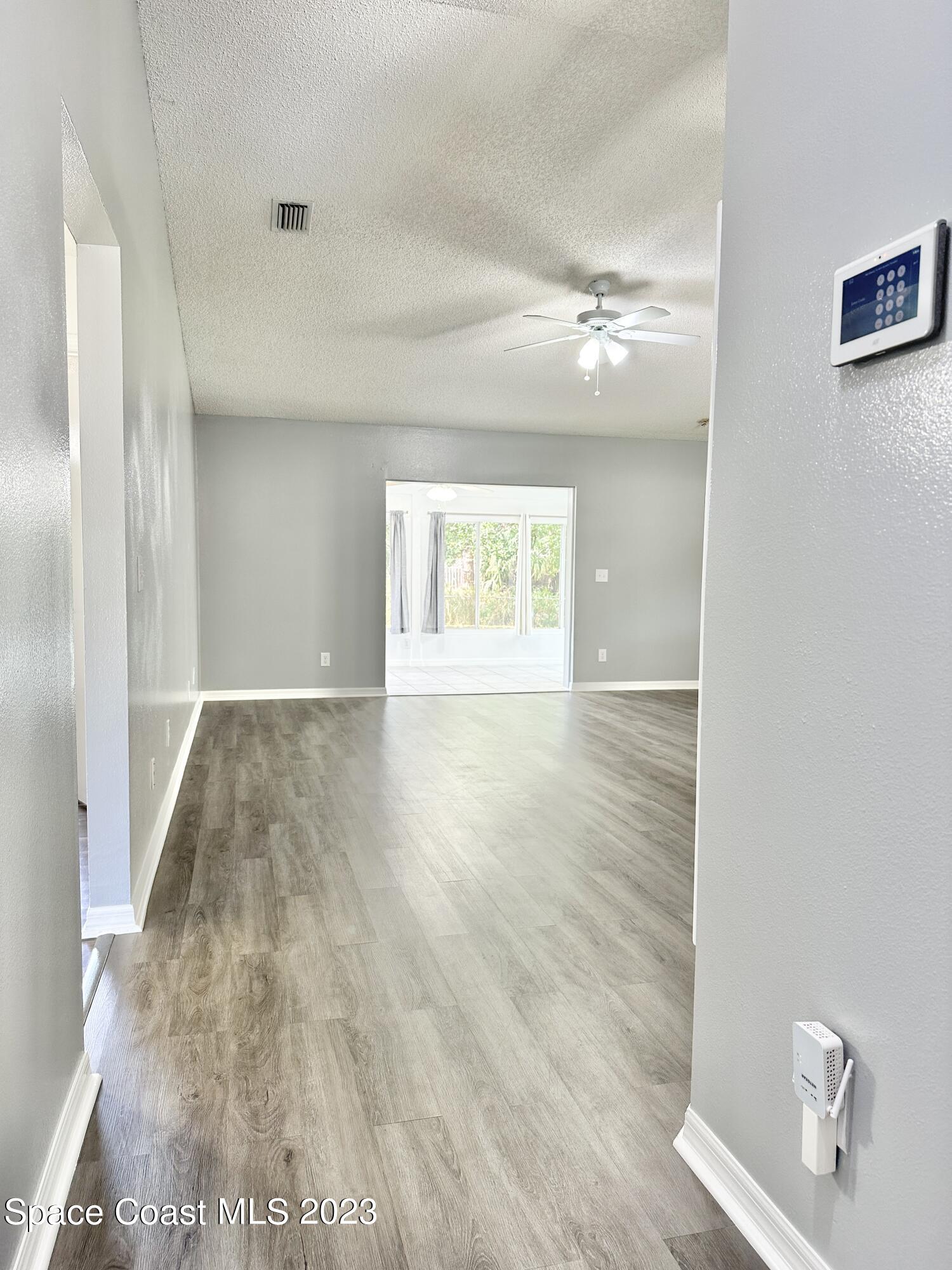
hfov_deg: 56.8
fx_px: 880
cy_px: 635
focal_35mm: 24
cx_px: 476
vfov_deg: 71.6
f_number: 1.78
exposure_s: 1/120
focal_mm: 6.86
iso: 100
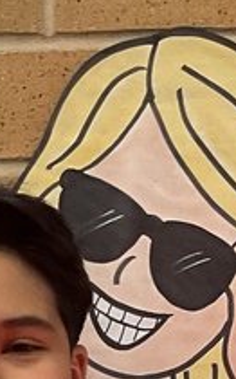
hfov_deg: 8.7
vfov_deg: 12.4
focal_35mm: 150
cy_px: 740
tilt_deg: -12.4
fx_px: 1546
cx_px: 4
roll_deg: +0.6
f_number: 1.8
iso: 160
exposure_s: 1/60
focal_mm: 3
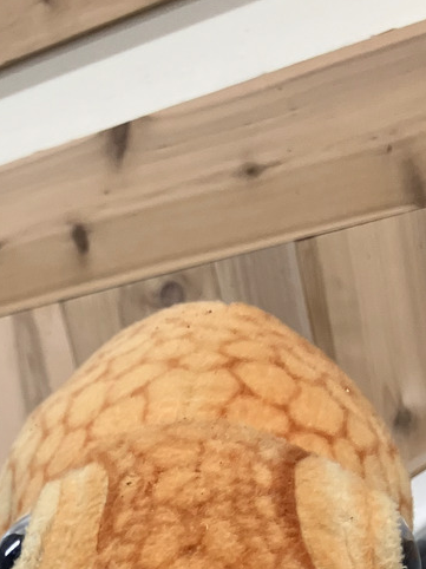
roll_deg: +15.0
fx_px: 1527
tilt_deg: -22.0
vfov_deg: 18.0
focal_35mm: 93
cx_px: 21
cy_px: 930
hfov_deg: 15.6
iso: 80
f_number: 1.8
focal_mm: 3.99
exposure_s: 1/100
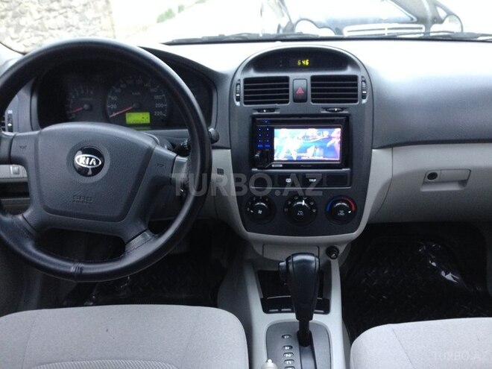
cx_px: 246
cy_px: 184
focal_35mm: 33
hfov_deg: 55.4
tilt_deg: -25.4
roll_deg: -0.6
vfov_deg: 42.9
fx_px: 469
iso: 200
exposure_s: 1/20
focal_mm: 4.12
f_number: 2.4
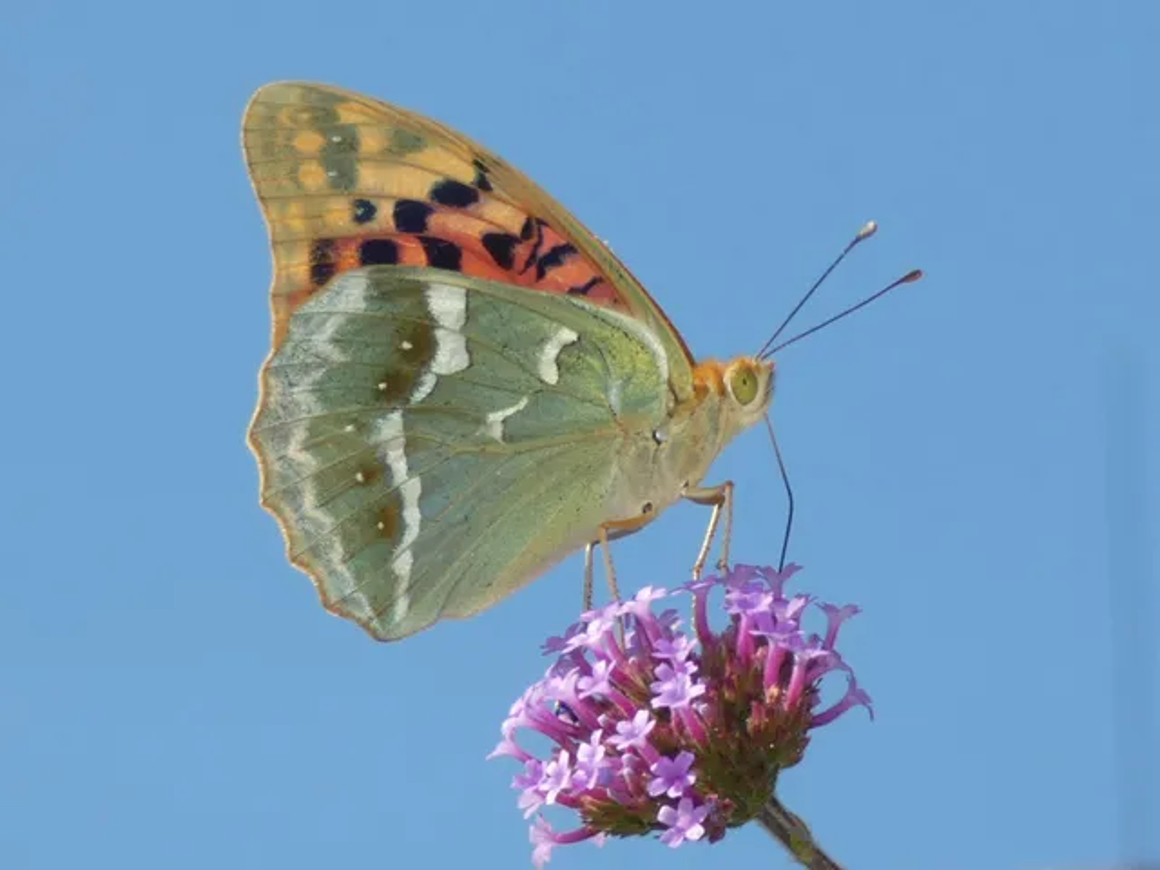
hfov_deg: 14.6
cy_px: 435
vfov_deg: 11.0
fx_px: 4524
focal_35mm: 135
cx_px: 580
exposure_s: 1/125
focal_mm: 24.2
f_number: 5.3
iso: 80
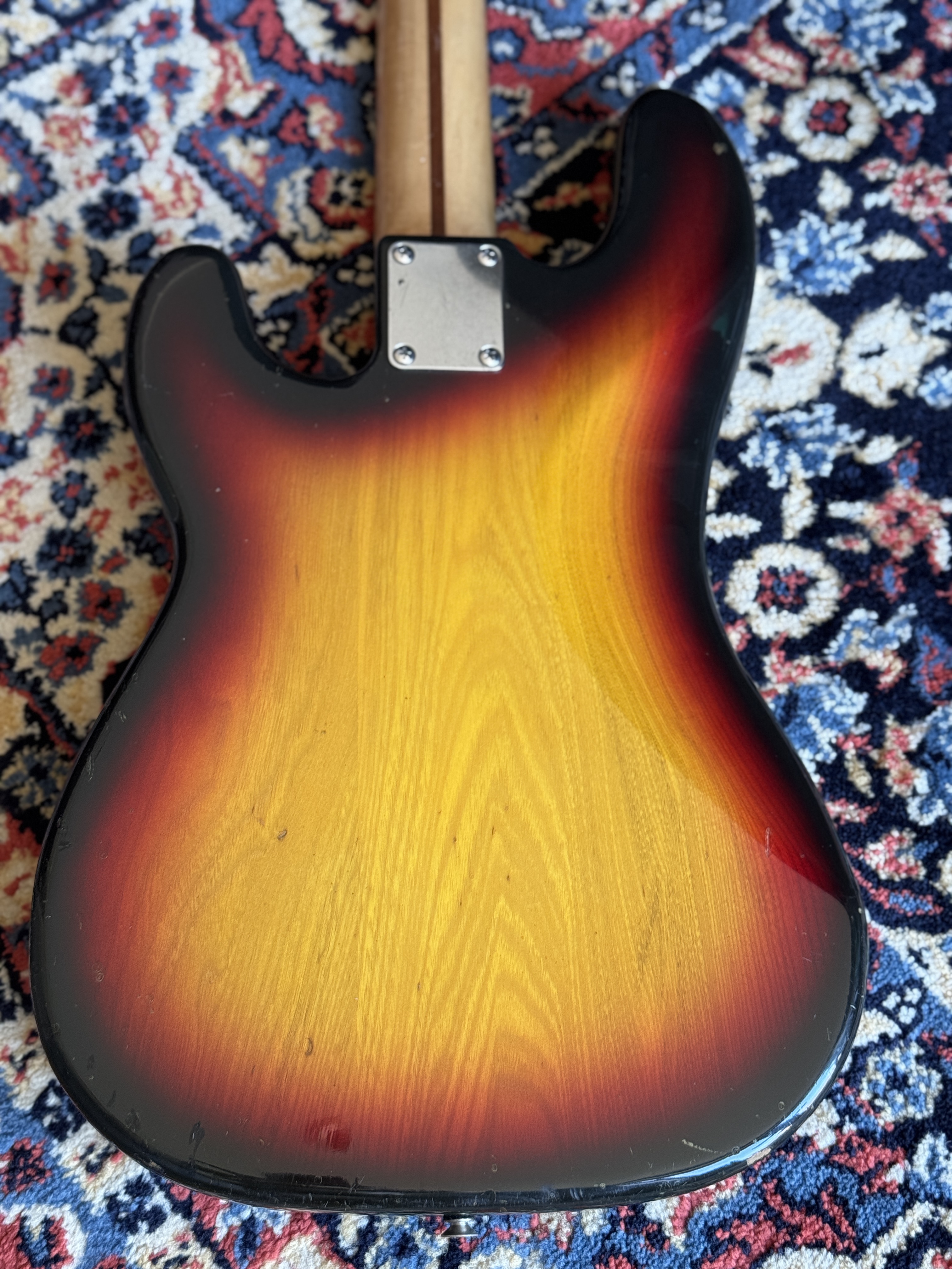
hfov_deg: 30.3
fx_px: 1760
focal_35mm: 48
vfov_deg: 39.7
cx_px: 476
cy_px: 634
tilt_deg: -69.3
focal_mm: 6.76
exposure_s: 1/60
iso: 250
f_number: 1.78
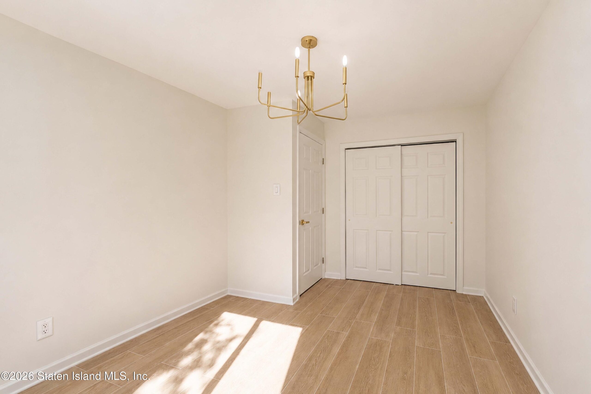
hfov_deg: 100.4
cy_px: 197
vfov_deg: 77.3
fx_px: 246
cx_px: 296
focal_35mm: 15
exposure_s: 1/100
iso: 1000
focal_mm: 10
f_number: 11
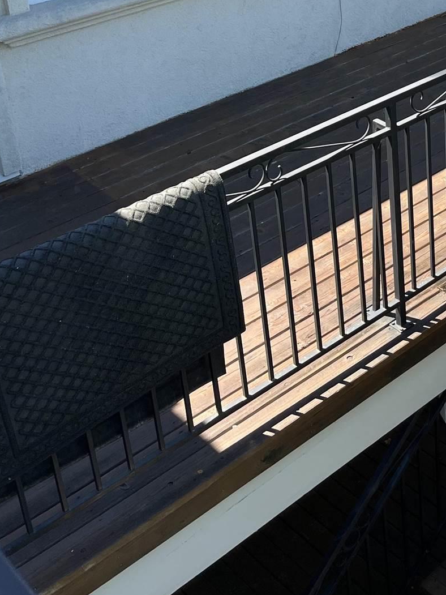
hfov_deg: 24.4
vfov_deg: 32.1
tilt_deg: -21.2
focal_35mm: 57
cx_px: 455
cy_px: 59
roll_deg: +2.2
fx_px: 979
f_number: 1.6
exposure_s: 1/858
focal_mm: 5.1
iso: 50
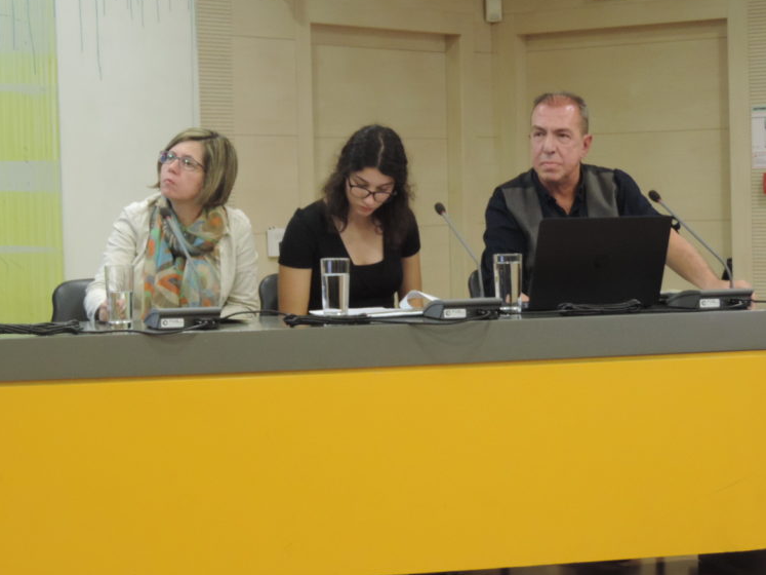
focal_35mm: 96
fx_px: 2124
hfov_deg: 20.4
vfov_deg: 15.4
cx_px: 243
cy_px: 239
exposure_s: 1/15
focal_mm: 12.4
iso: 400
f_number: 3.9
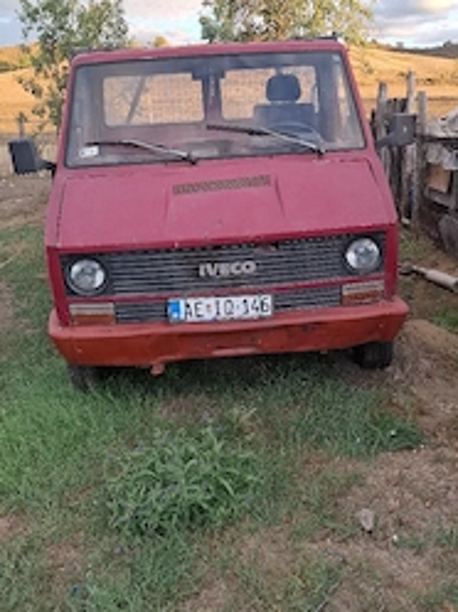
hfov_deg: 38.5
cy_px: 224
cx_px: 256
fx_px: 654
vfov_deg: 49.6
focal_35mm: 37
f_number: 1.8
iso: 50
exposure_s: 1/156
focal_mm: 5.54
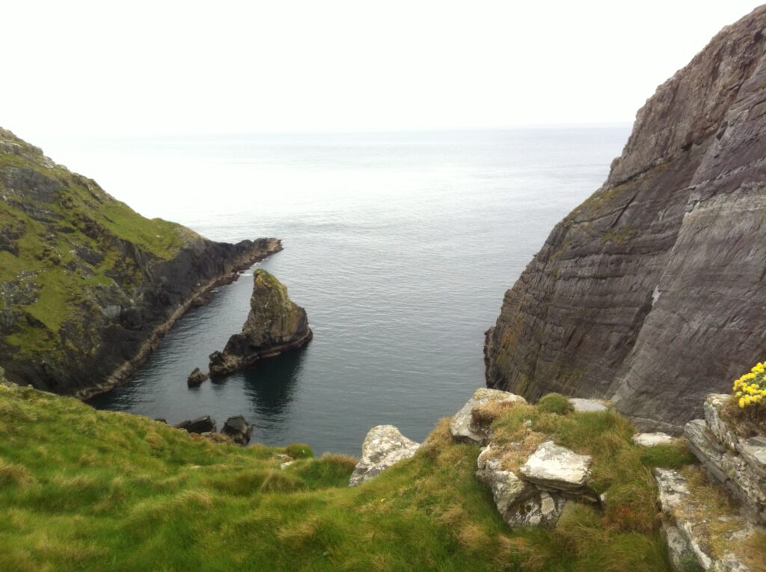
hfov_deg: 52.7
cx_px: 383
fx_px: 773
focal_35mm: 35
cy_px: 286
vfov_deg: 40.6
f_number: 2.8
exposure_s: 1/262
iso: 80
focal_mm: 3.85
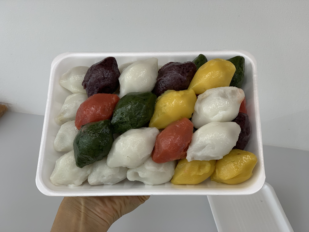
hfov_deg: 36.8
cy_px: 116
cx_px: 154
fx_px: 464
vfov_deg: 28.0
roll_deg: +0.9
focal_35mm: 52
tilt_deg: -34.9
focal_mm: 6
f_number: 2.4
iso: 50
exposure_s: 1/120
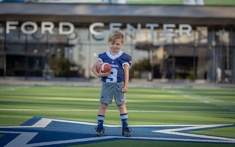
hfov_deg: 18.6
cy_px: 75
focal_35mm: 112
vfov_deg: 11.7
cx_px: 118
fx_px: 717
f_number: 2.8
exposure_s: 1/500
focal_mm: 108
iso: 100
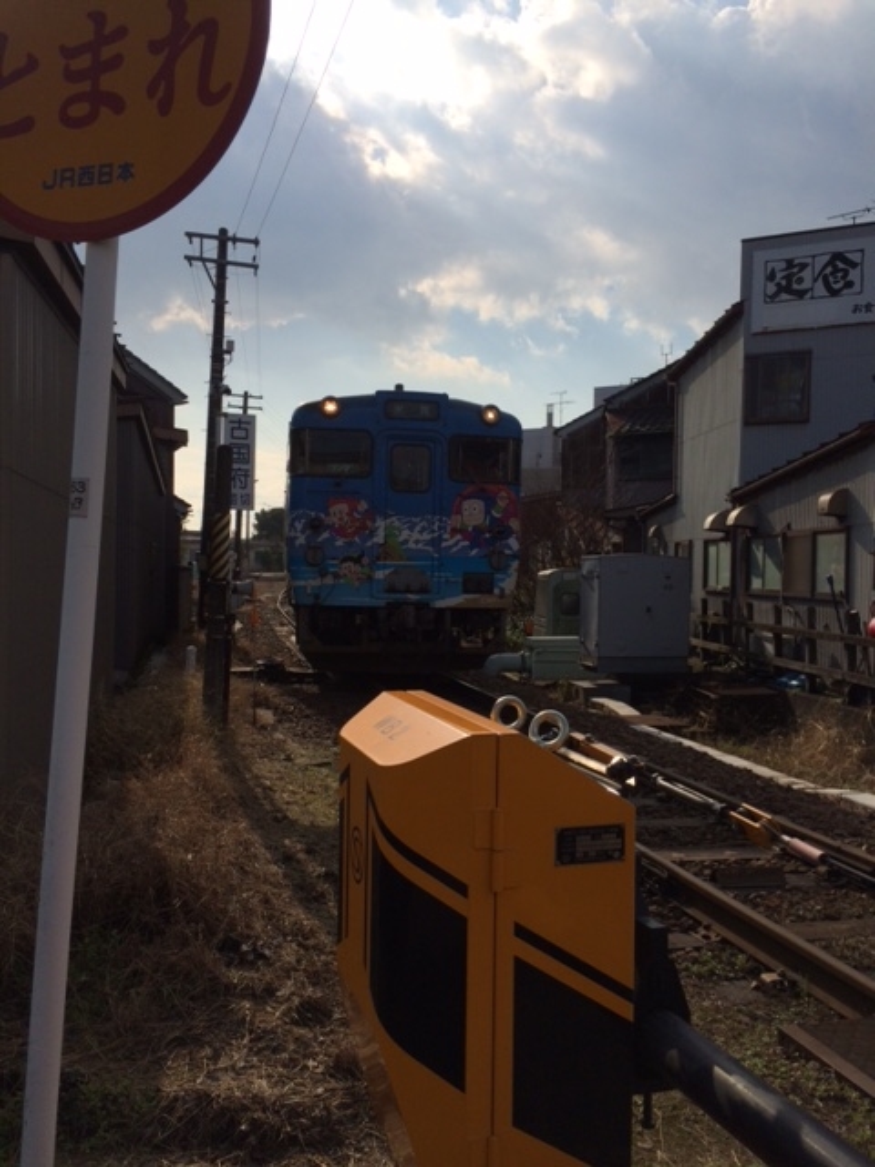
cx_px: 438
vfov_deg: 61.7
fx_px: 977
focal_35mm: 29
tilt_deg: -3.5
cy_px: 584
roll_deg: +0.3
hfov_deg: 48.2
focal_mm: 4.15
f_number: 2.2
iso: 32
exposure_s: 1/4115
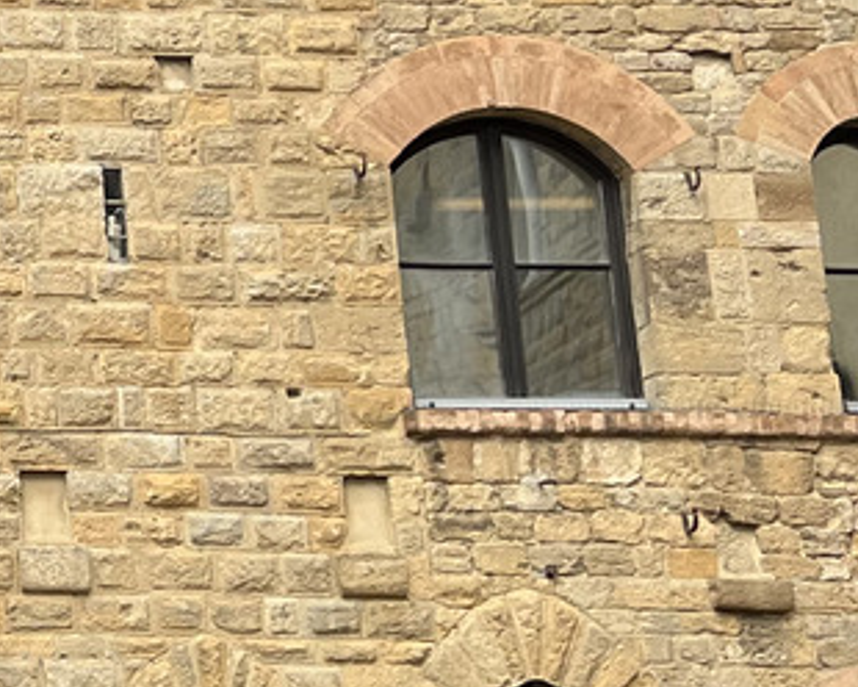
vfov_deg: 11.7
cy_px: 8
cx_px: -869
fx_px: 3327
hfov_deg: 12.8
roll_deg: -0.6
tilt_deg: +16.2
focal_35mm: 131
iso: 50
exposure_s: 1/1621
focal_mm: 5.7
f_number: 1.5
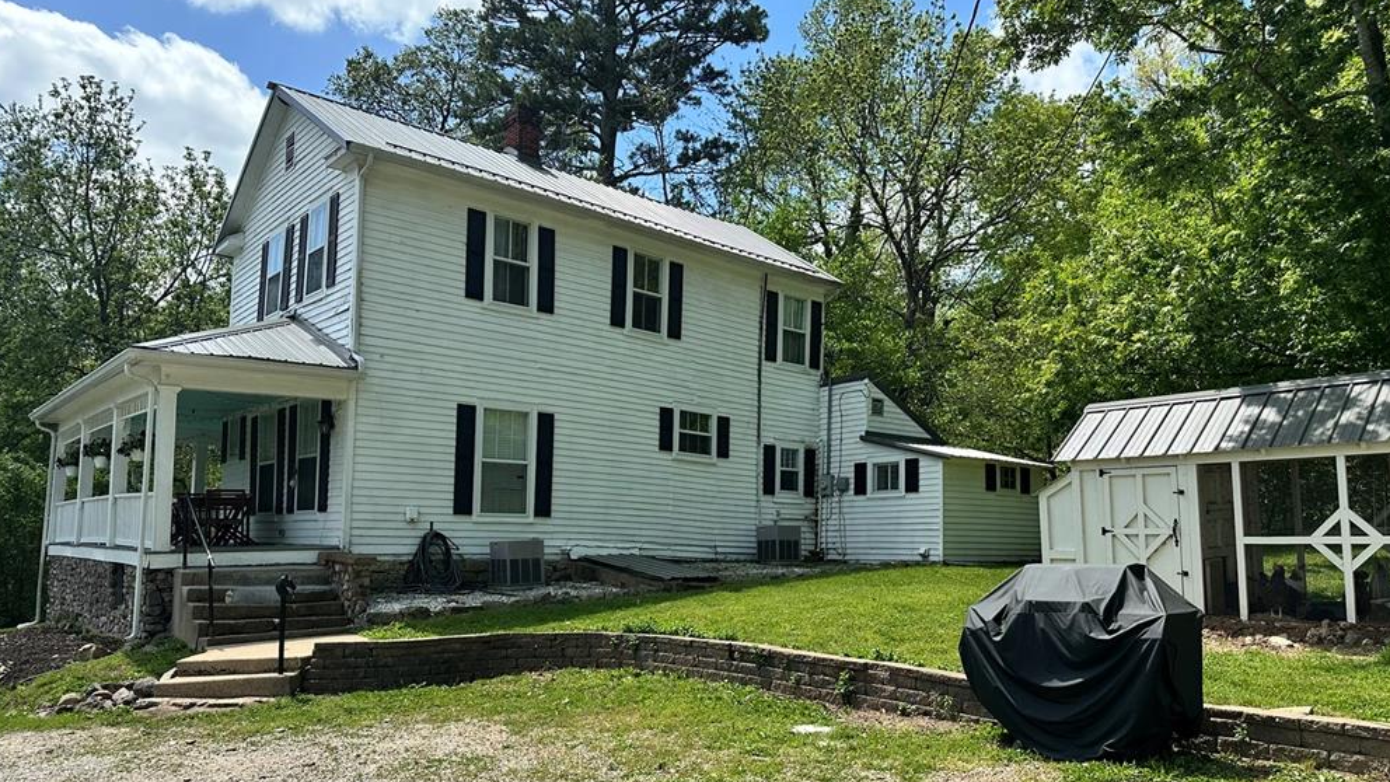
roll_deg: -0.9
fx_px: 995
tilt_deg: +4.1
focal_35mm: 27
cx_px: 701
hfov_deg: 69.9
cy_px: 481
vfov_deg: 42.6
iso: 80
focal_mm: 6.86
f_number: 1.78
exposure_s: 1/3597
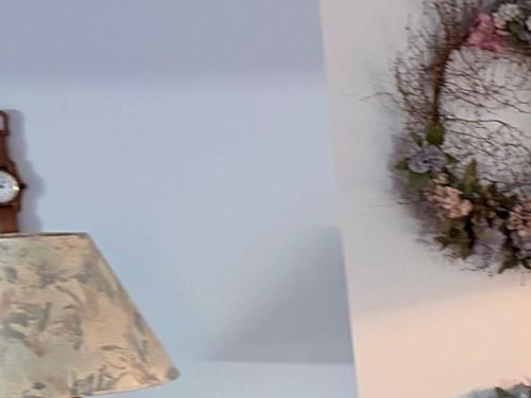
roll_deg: +1.8
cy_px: 485
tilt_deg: -12.2
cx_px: 901
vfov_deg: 14.6
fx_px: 1503
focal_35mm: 98
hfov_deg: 17.1
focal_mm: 6.76
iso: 500
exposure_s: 1/60
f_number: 1.78
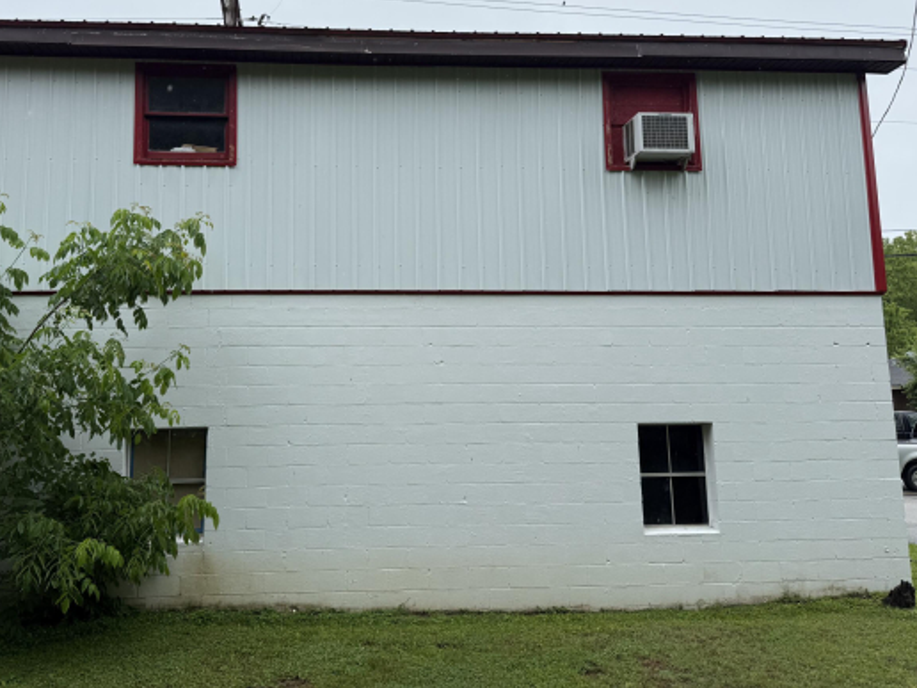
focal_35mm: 31
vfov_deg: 45.1
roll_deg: +0.9
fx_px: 821
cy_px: 267
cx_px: 367
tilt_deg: +10.8
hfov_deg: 57.9
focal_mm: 6.76
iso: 80
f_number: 1.78
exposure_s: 1/1493
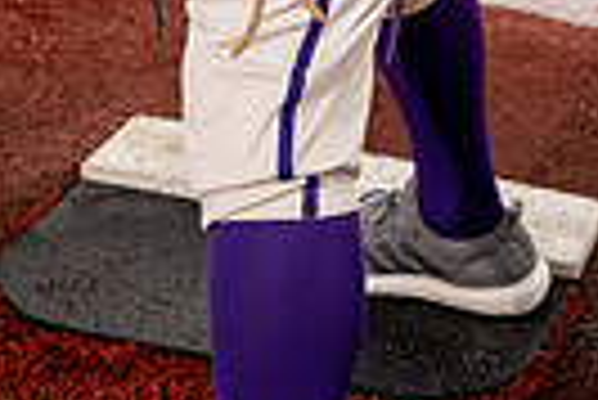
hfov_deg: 17.3
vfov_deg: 10.1
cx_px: 306
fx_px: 1962
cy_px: -580
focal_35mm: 118
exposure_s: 1/250
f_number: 8
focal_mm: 35
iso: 125
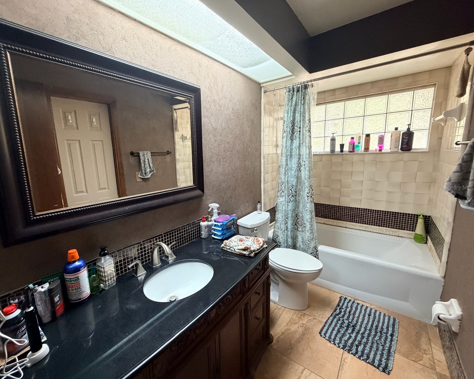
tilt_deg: -9.1
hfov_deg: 96.5
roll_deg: +2.5
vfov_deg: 84.0
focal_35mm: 15
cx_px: 215
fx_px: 210
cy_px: 188
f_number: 2.2
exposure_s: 1/60
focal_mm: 2.22
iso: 400
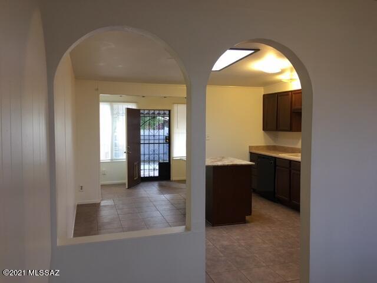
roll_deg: -1.2
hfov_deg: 61.7
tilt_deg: -3.0
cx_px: 188
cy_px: 142
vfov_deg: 48.2
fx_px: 316
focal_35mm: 29
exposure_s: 1/15
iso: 32
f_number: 2.2
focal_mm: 4.15
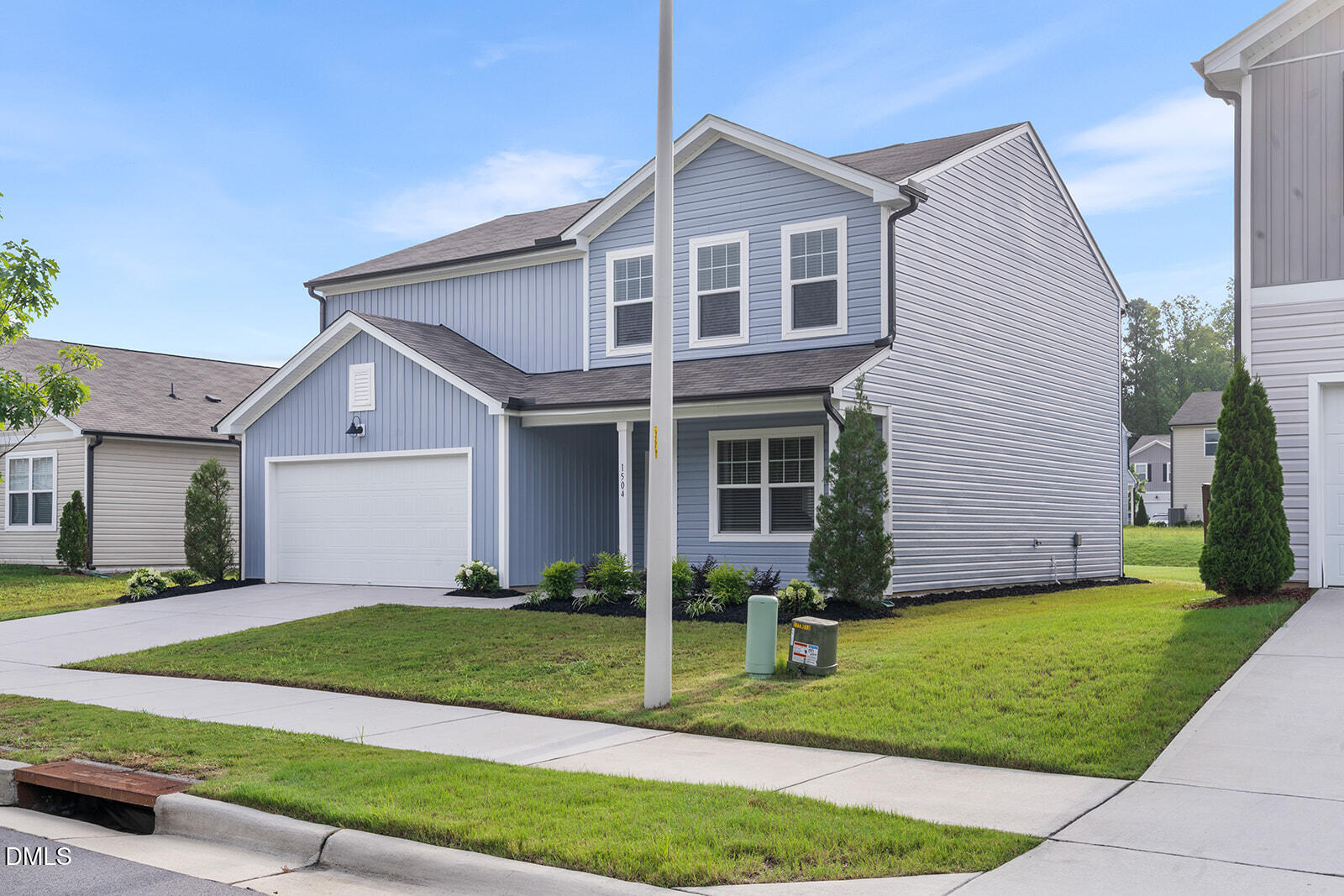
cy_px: 448
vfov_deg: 37.9
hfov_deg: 54.4
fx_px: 1307
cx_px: 672
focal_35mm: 35
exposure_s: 1/40
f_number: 14
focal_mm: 35
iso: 100
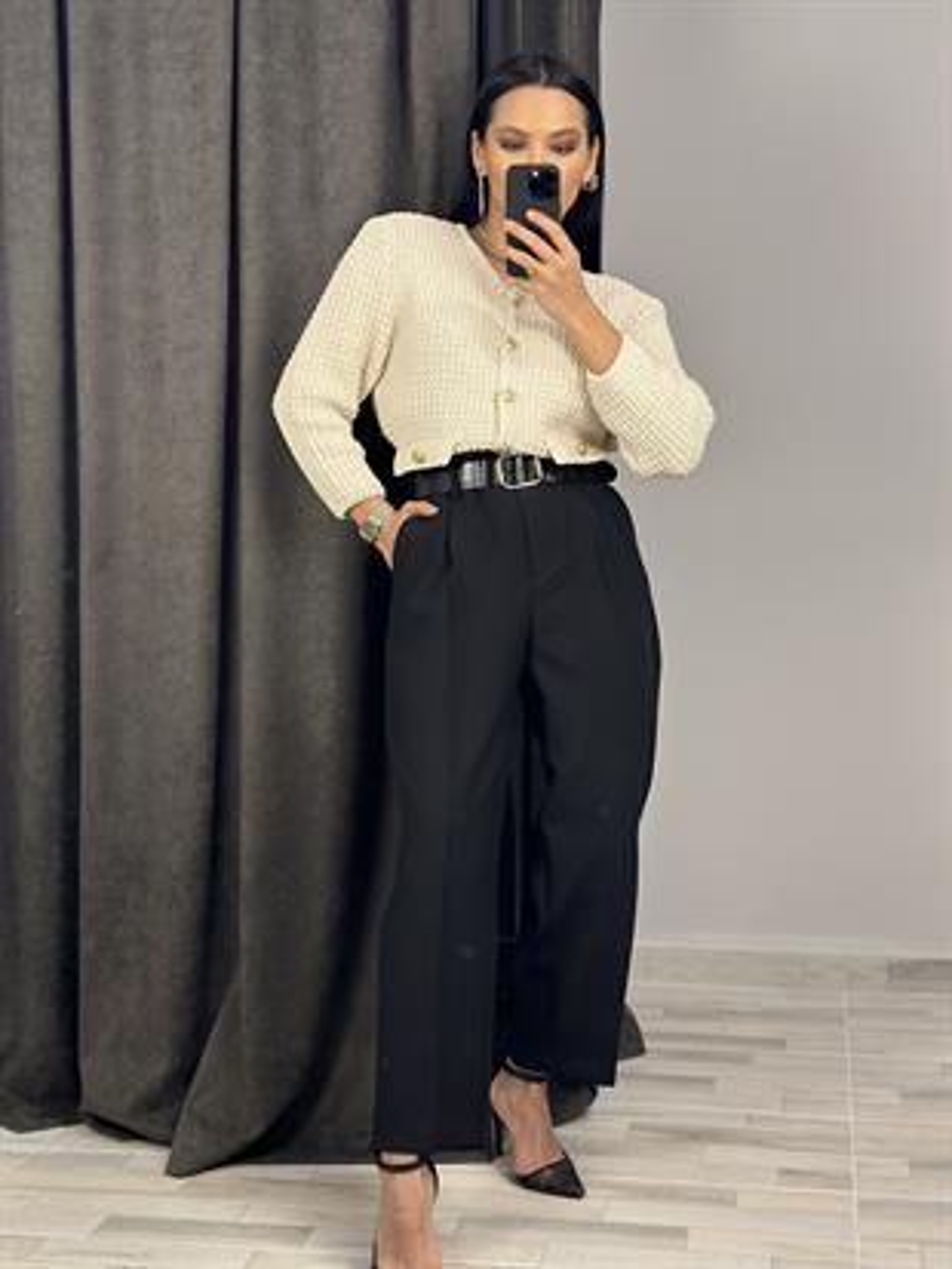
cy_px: 634
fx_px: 1759
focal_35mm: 48
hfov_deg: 30.3
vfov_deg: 39.6
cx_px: 476
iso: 160
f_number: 1.78
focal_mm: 6.86
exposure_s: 1/100
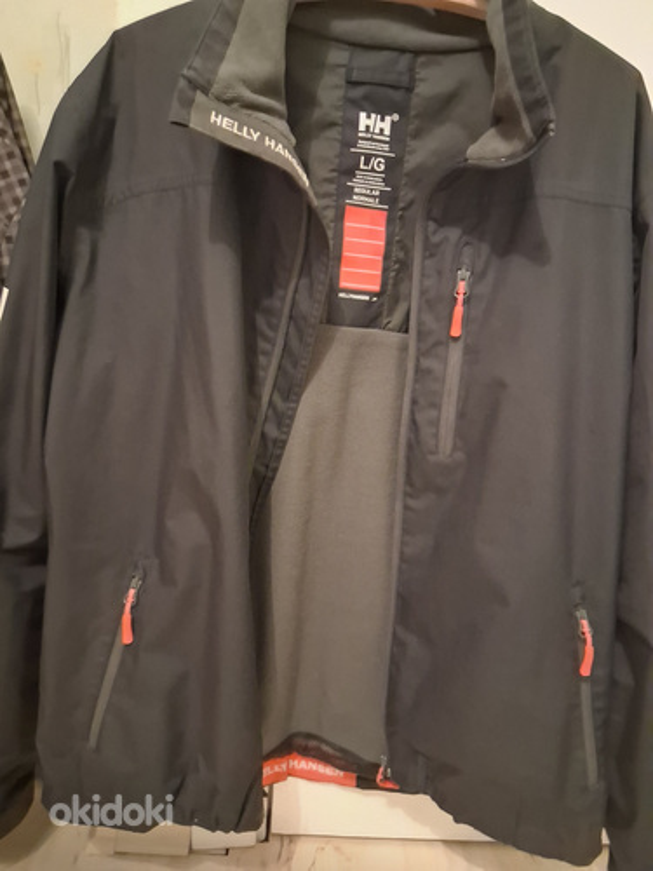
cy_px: 436
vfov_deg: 67.3
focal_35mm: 26
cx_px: 326
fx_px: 654
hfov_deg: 53.1
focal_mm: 3.98
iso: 1600
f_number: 1.8
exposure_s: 1/10
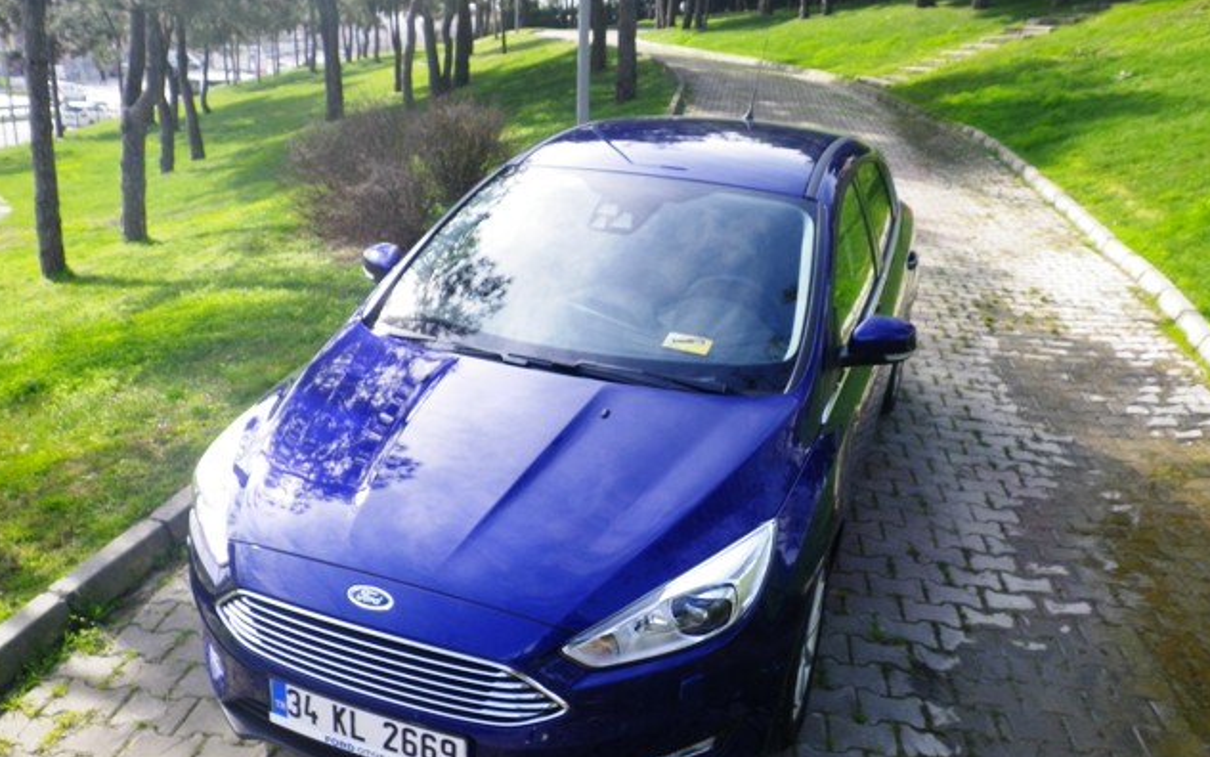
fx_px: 990
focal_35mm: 30
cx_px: 602
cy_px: 409
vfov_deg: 41.8
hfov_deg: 62.9
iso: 80
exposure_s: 1/160
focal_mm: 5
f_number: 4.2
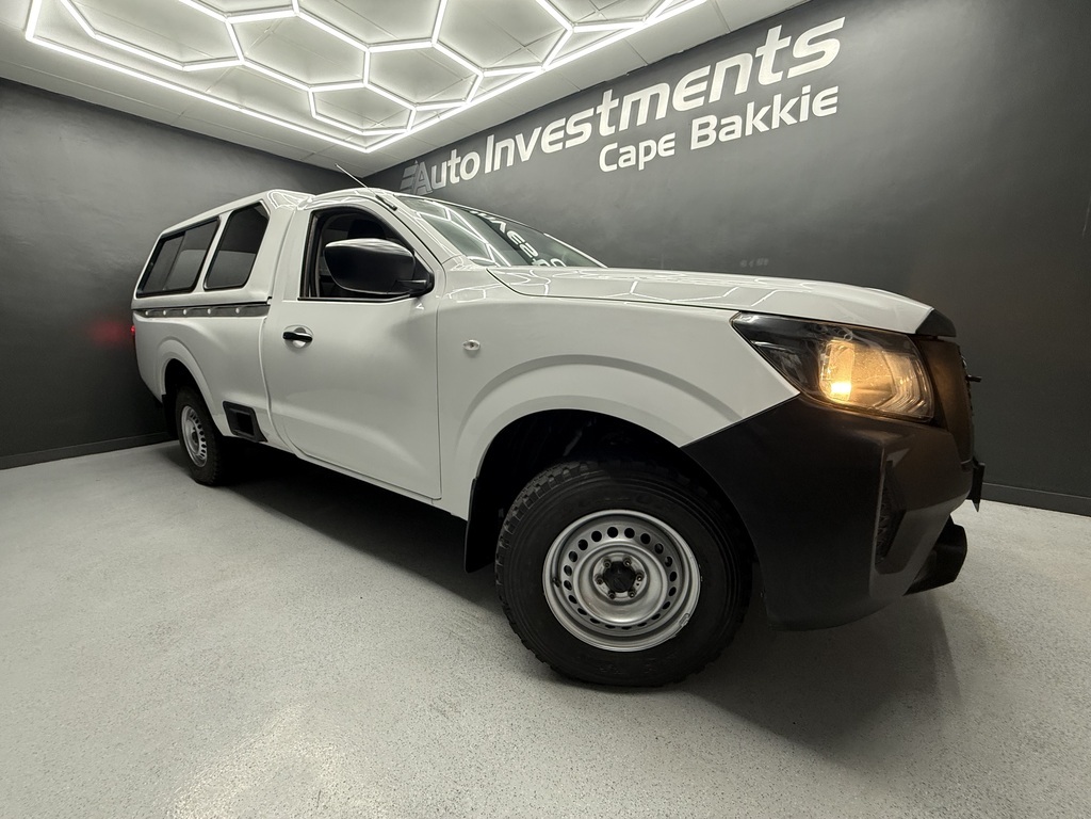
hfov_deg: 102.1
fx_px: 441
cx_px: 546
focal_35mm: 14
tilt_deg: -9.9
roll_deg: +1.6
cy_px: 410
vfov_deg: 85.7
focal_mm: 2.22
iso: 160
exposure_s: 1/100
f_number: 2.2
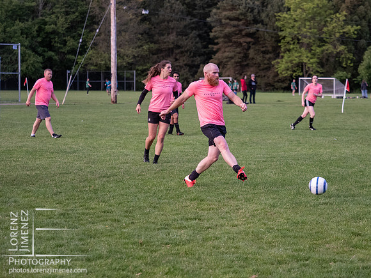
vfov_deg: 13.0
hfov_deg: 17.3
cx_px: 186
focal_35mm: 114
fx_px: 1222
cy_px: 139
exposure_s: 1/1000
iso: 2000
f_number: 2.8
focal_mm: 57
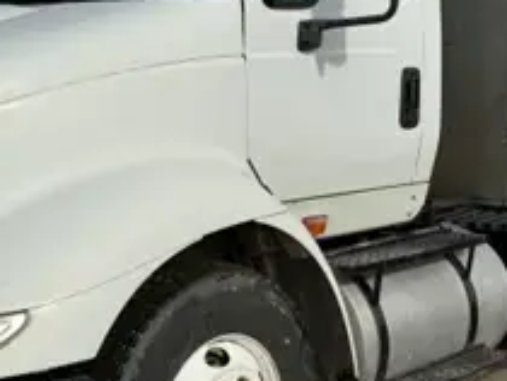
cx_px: 251
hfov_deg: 26.6
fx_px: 1070
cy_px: 205
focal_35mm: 73
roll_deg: +0.3
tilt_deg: -6.1
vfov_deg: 20.2
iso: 80
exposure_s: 1/9009
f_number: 1.78
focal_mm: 6.86
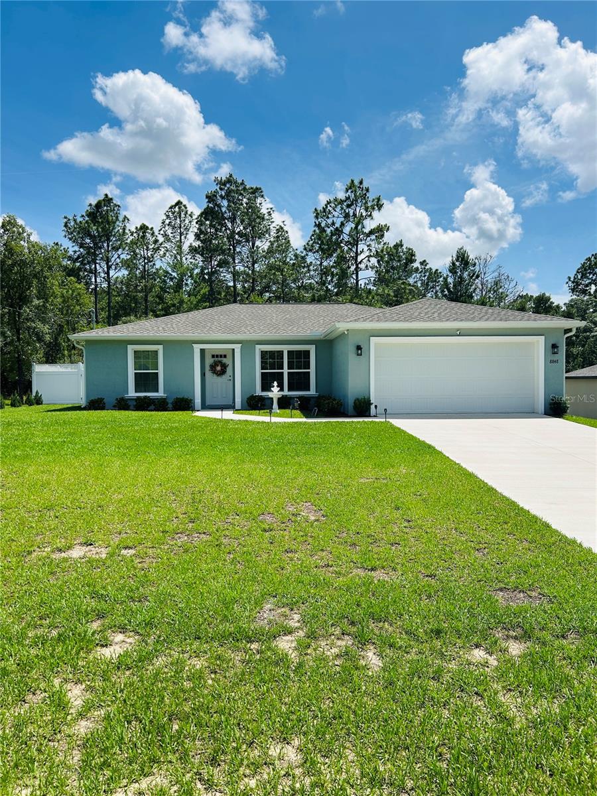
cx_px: 298
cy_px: 398
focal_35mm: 26
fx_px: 598
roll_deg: +0.8
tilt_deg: +0.3
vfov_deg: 67.3
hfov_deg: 53.1
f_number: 1.5
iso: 50
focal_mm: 5.7
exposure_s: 1/5076
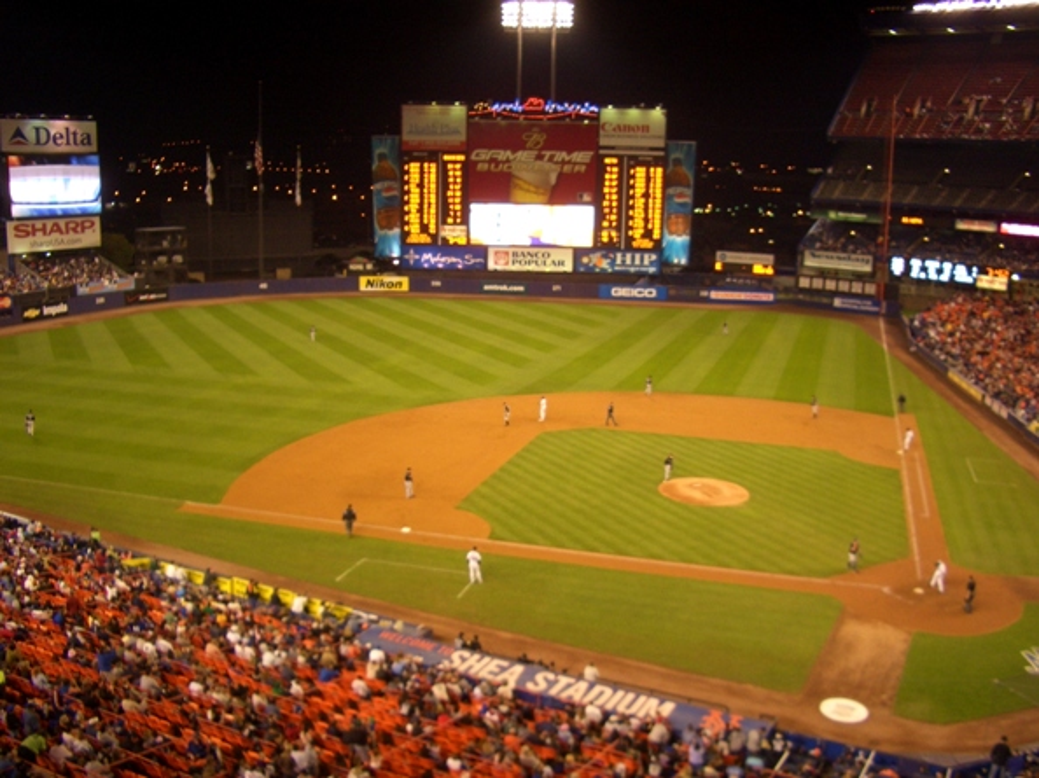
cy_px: 389
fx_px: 1050
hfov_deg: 52.6
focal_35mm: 35
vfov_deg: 40.7
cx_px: 520
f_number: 2.6
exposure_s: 1/60
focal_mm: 5.8
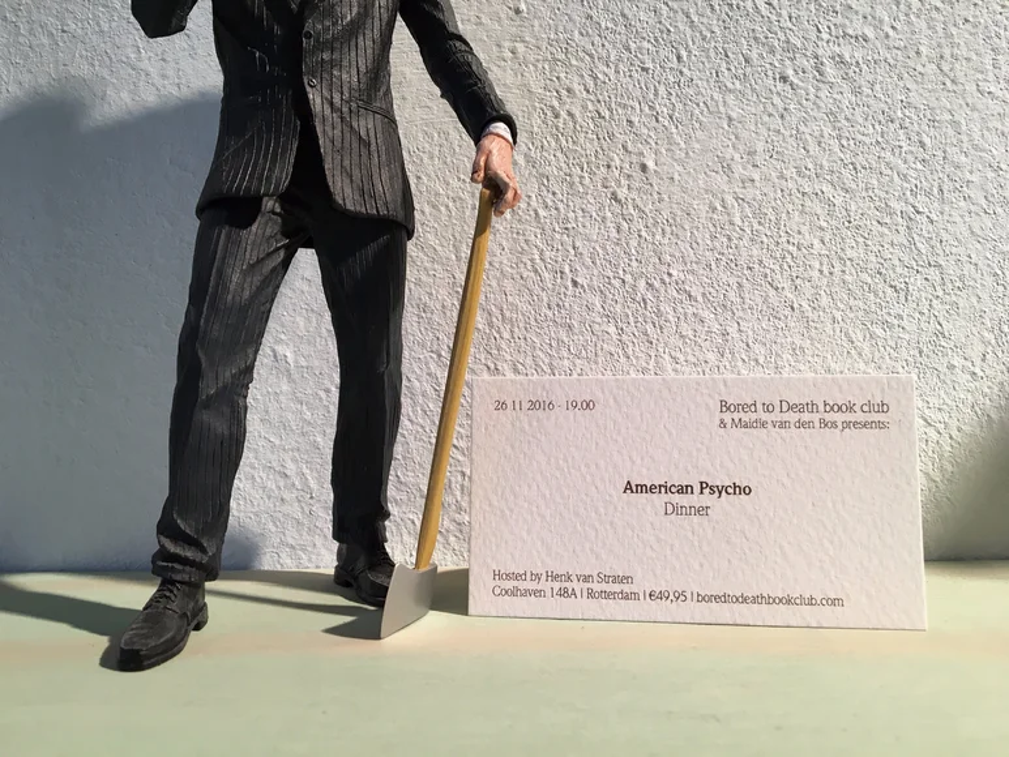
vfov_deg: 48.2
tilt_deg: -1.6
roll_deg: +0.5
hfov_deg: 61.7
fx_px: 845
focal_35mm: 29
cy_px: 378
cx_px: 504
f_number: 2.2
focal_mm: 4.15
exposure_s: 1/33
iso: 32
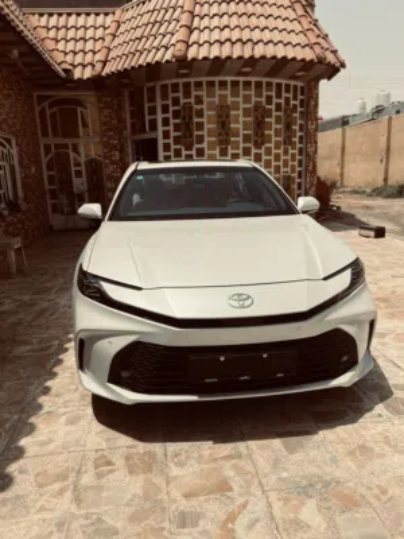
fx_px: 405
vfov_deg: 67.3
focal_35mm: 26
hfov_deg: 53.1
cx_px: 202
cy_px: 270
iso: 50
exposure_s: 1/10309
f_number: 1.5
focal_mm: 5.7
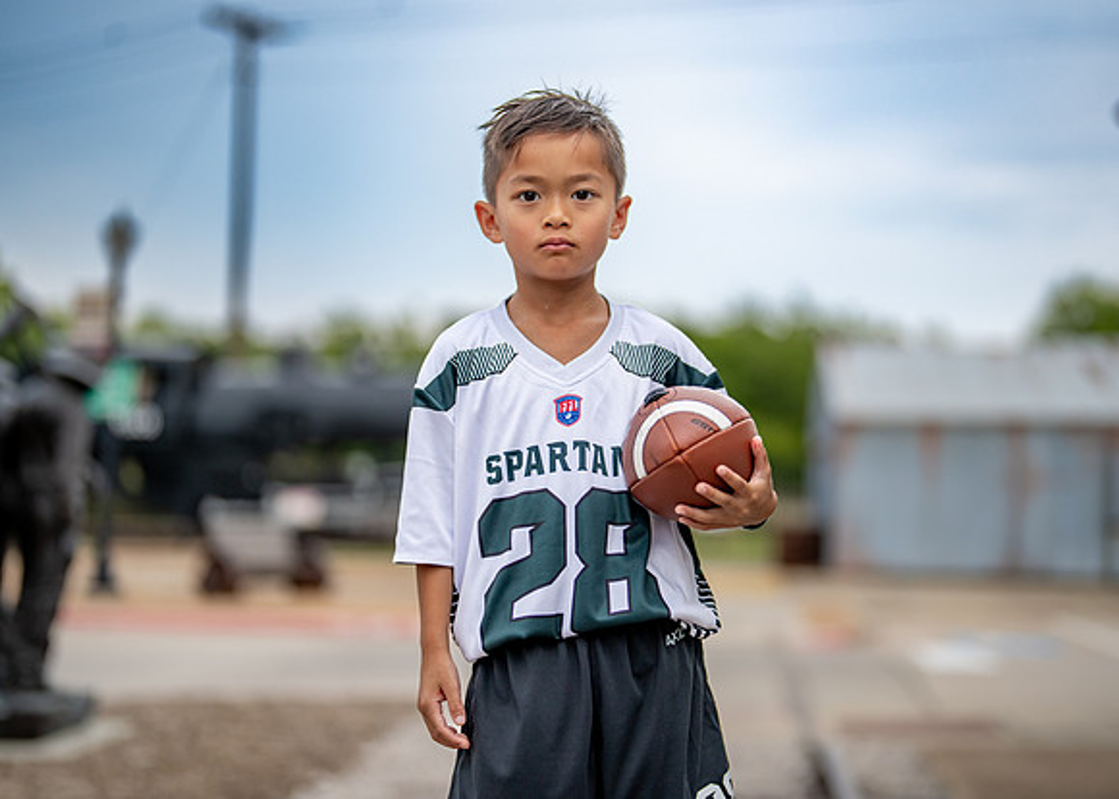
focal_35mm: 56
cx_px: 574
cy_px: 387
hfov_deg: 34.8
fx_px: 1787
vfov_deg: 25.2
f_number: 1.2
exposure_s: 1/2000
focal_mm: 50
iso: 250
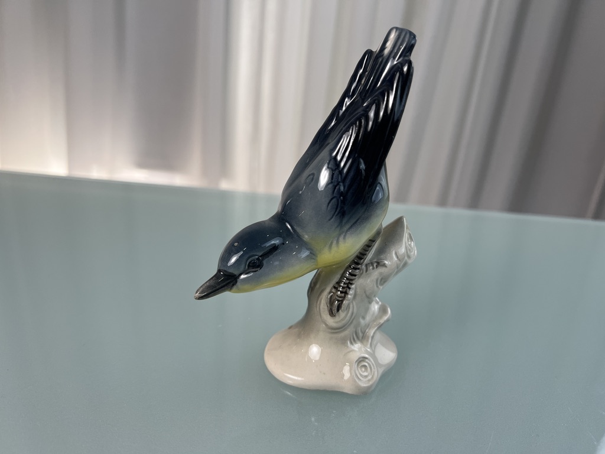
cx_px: 302
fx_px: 454
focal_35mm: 26
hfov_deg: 67.3
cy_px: 227
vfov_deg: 53.1
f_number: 1.5
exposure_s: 1/173
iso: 40
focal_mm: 5.7
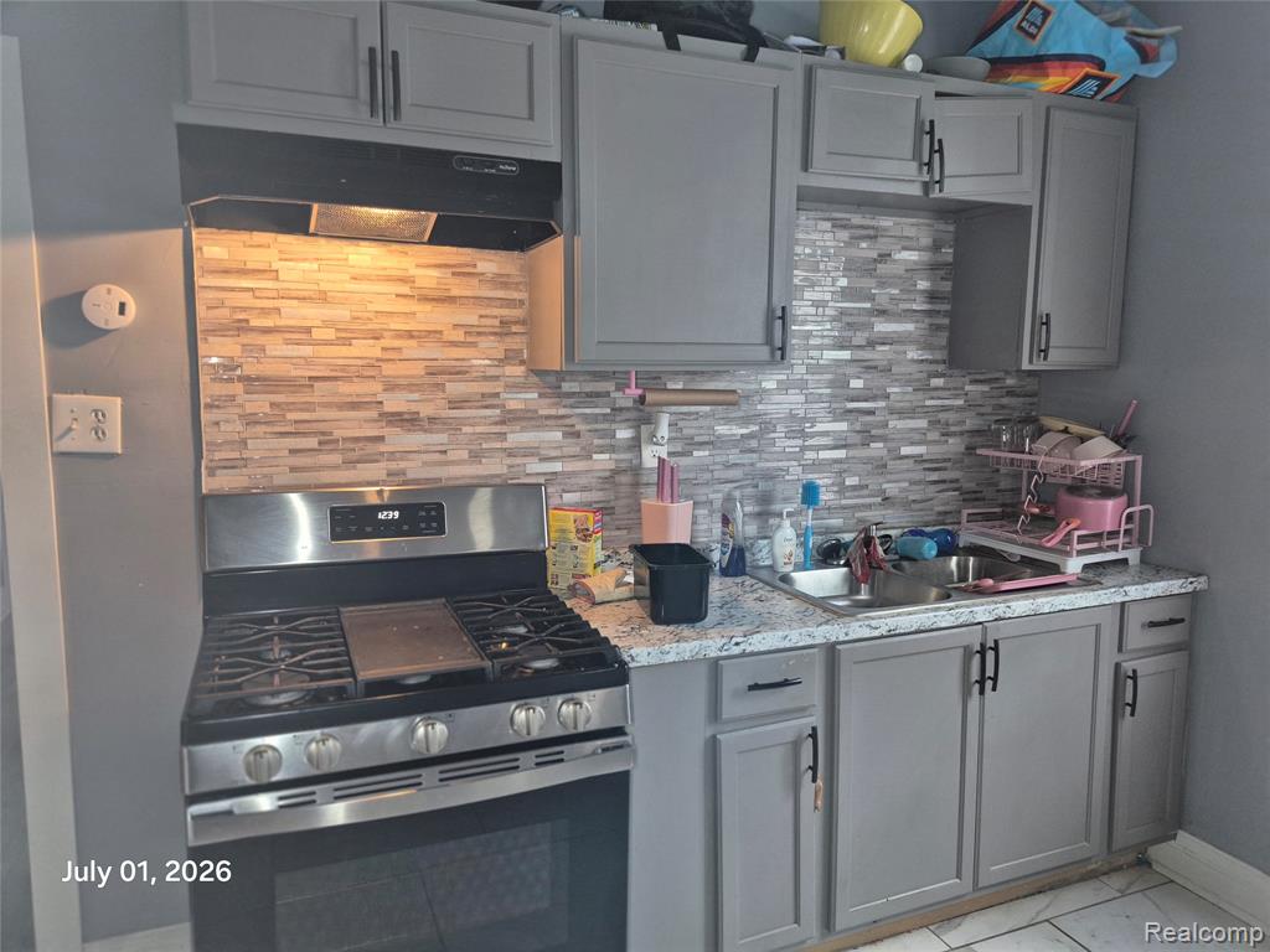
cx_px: 635
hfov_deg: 73.9
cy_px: 476
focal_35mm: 23
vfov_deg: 58.9
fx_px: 844
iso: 400
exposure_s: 1/120
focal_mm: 5.4
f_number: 1.8
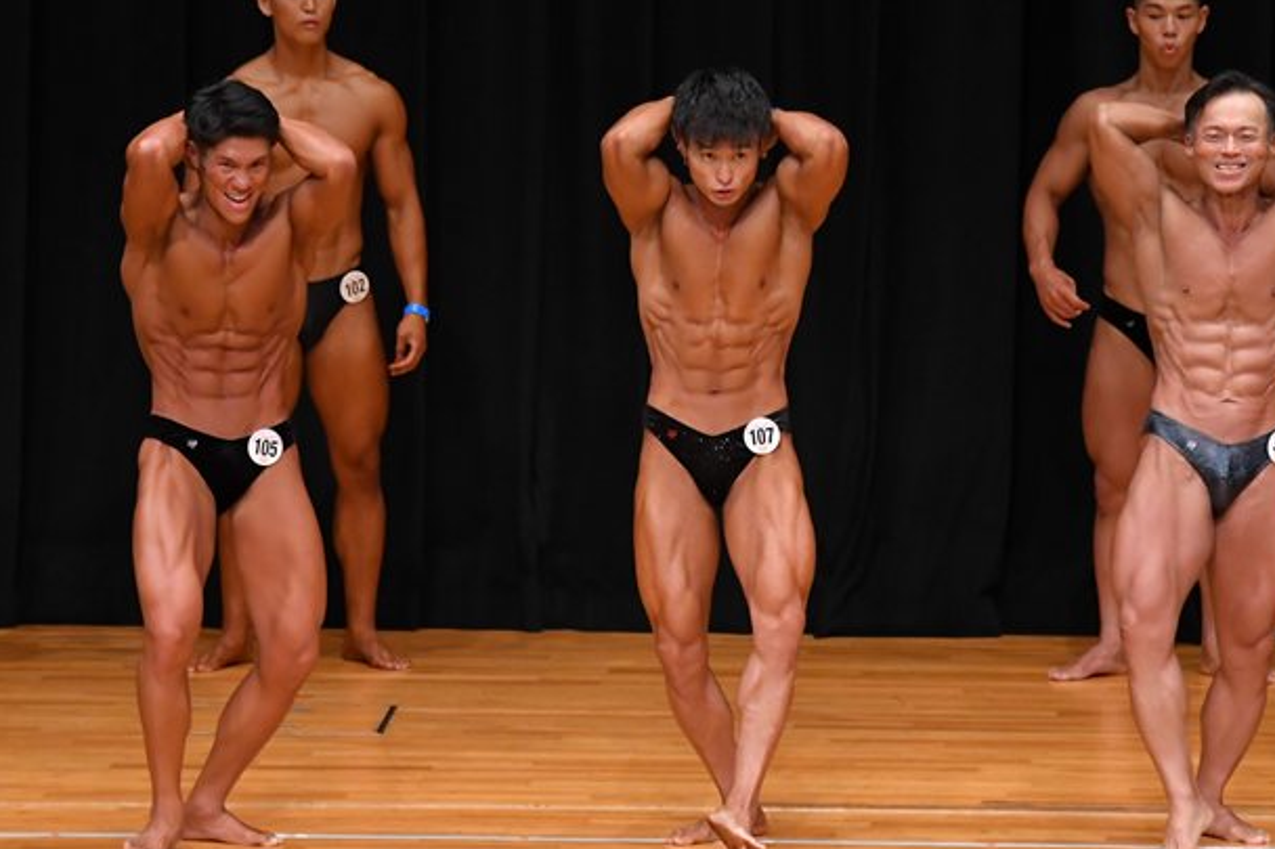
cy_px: 423
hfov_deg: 6.7
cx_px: 737
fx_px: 10834
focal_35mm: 306
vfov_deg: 4.5
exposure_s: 1/400
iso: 3200
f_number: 5.6
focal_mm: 160
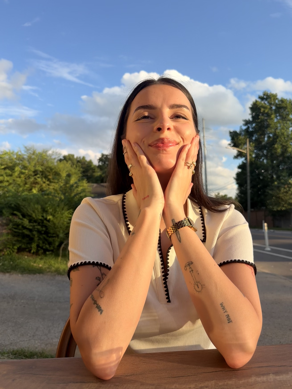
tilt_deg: +4.7
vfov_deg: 71.6
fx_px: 270
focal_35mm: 24
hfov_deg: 56.8
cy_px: 194
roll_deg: +1.3
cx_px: 146
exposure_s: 1/1949
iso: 80
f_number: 1.78
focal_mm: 6.76
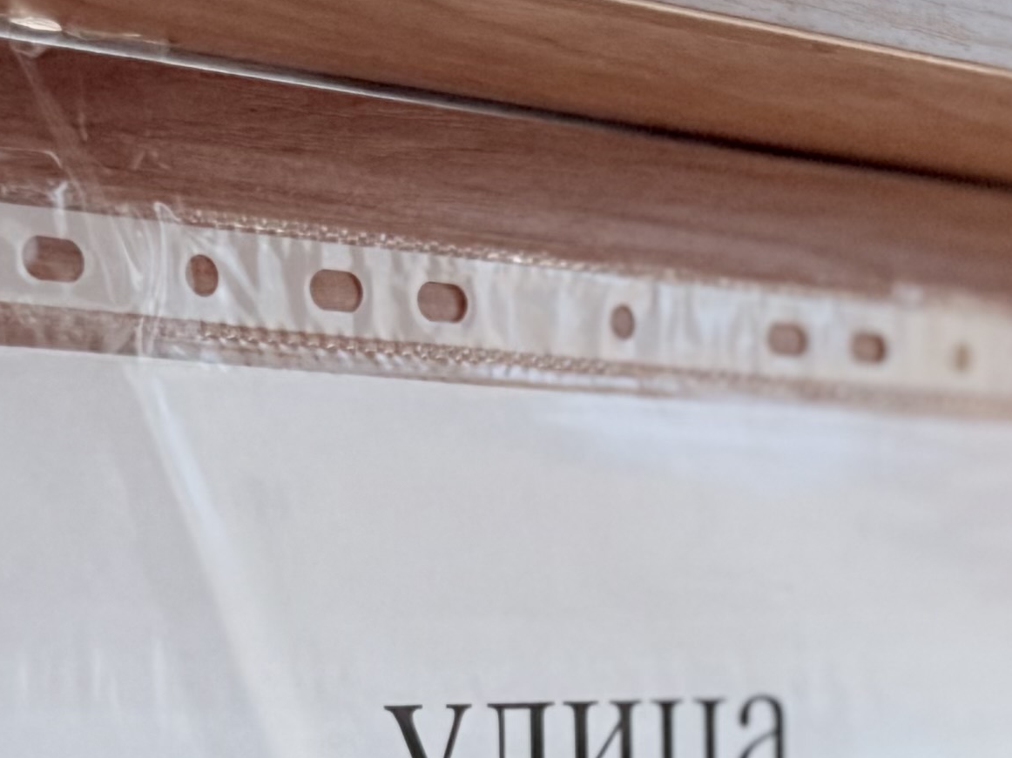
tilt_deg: -2.5
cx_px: 958
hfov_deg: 16.4
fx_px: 3449
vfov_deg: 12.3
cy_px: 842
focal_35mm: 118
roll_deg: +0.6
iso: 100
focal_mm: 6.76
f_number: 1.78
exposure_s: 1/412
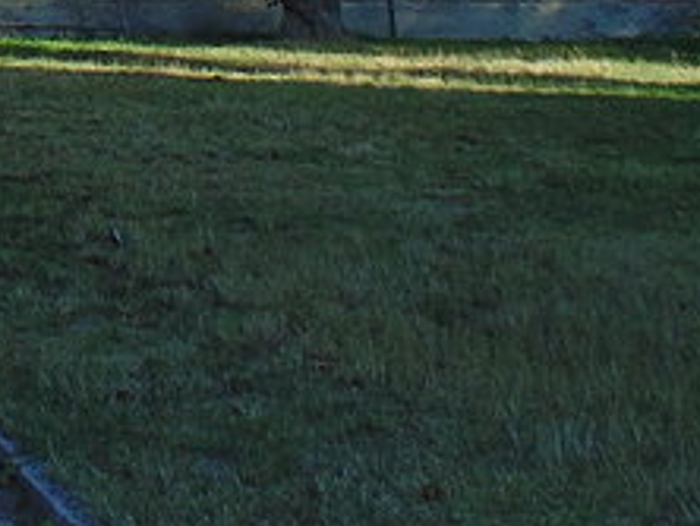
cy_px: -386
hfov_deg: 18.7
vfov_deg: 14.8
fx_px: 1802
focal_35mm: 89
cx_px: -432
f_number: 3.1
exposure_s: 1/400
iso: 80
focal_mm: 4
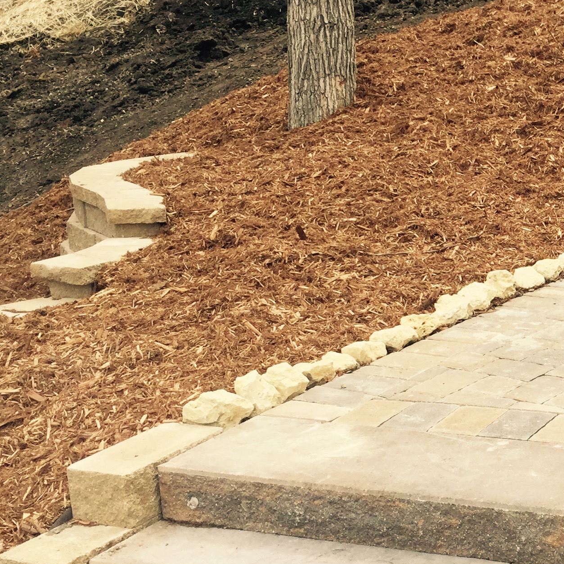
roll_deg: -1.2
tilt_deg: -12.9
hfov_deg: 23.7
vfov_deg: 25.7
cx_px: 657
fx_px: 1235
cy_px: 328
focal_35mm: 67
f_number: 2.2
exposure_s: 1/732
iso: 32
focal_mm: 4.15
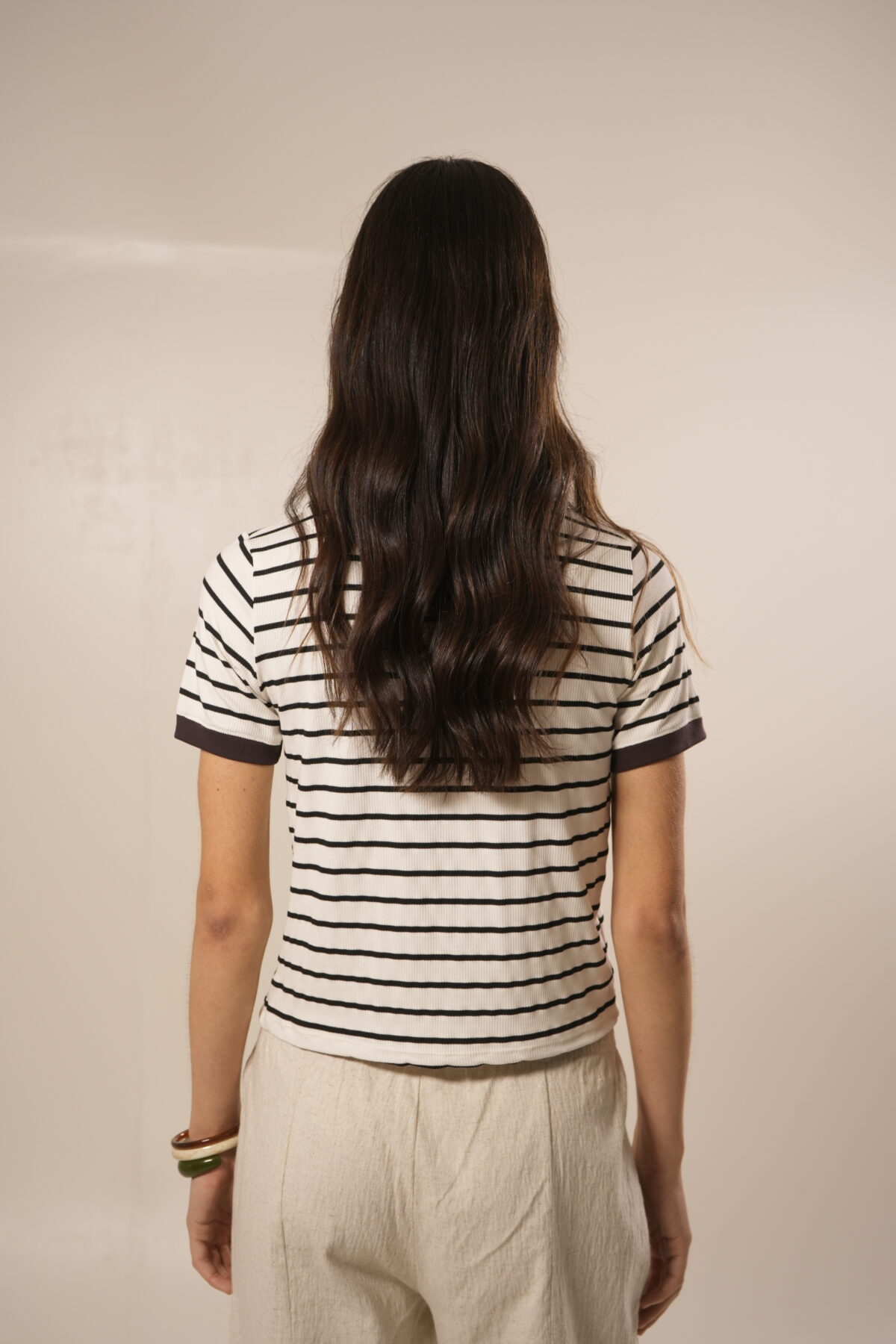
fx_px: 1867
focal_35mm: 50
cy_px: 672
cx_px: 448
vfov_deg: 39.6
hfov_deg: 27.0
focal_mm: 50
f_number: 5
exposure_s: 1/30
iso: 400
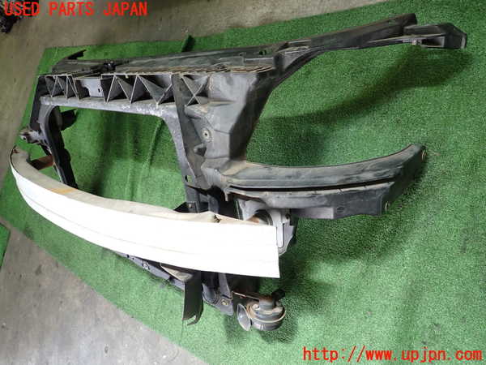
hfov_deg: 69.4
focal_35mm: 25
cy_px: 182
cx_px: 243
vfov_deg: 54.9
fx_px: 351
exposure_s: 1/40
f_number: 2
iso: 200
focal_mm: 4.5
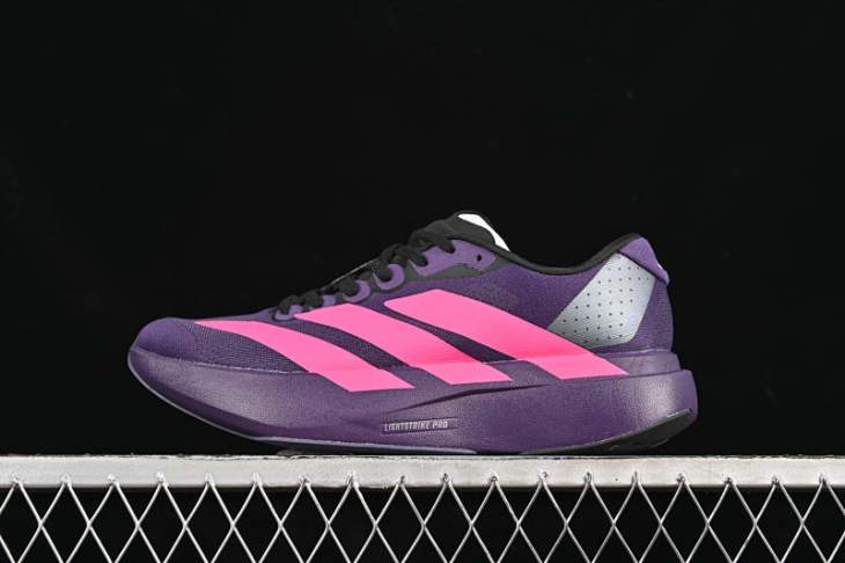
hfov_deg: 27.0
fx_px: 1760
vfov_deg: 18.2
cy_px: 282
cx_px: 422
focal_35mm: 75
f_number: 6.3
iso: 160
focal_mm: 50
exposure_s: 1/60
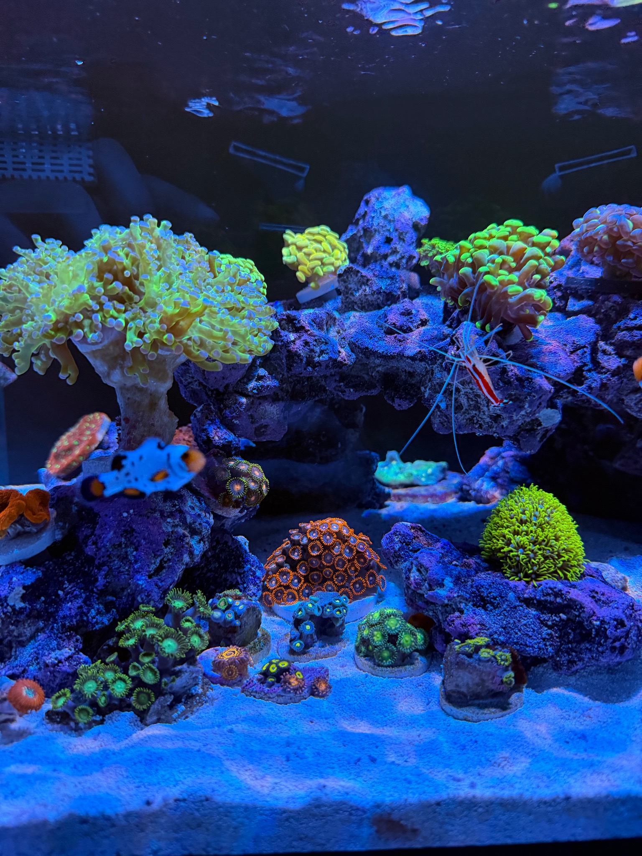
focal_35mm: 24
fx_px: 593
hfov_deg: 56.8
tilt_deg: -10.8
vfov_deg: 71.6
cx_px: 321
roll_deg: -0.8
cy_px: 428
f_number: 1.78
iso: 640
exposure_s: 1/57
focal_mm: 6.76
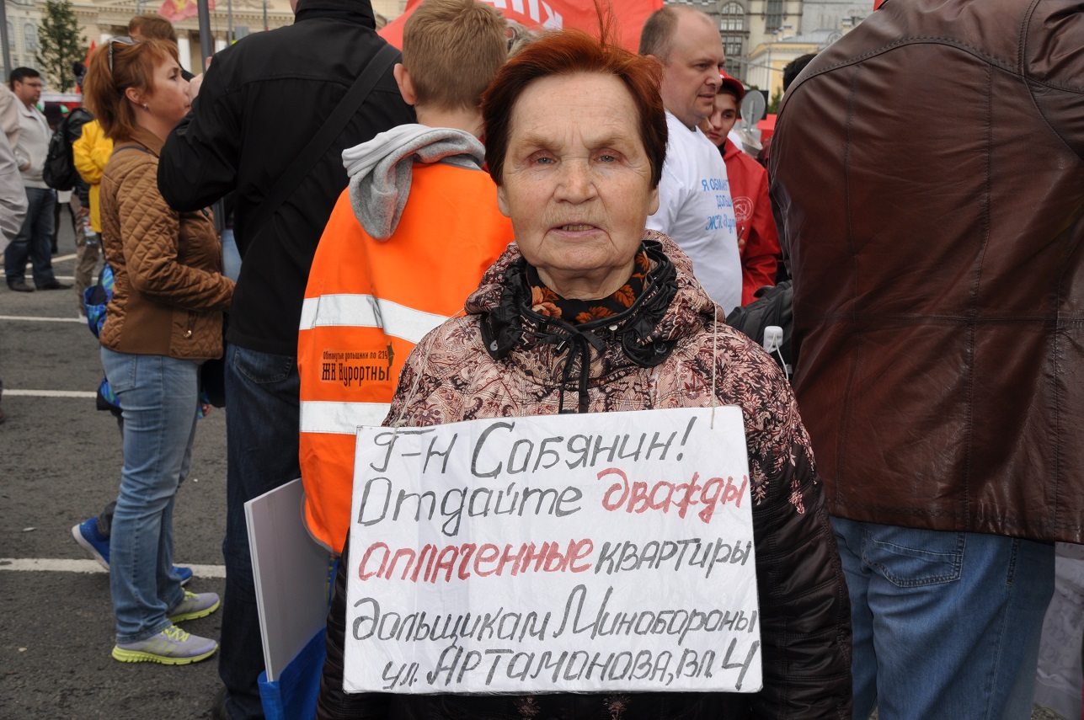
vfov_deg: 34.1
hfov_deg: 49.6
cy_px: 360
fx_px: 1173
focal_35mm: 39
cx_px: 542
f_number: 10
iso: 200
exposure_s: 1/200
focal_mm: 26
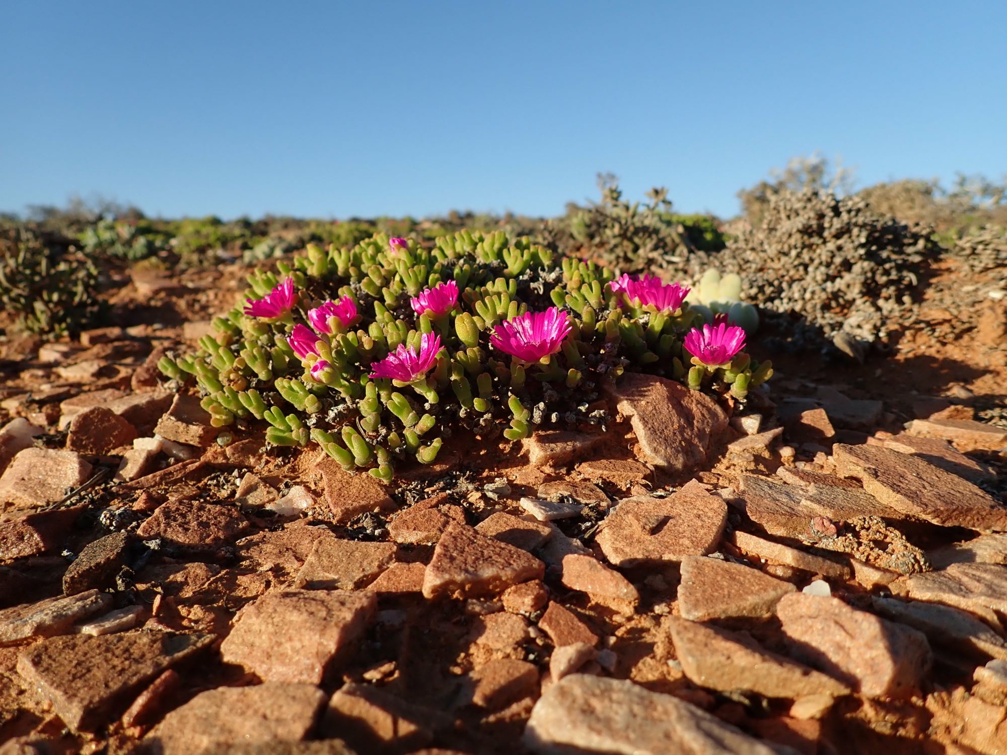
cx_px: 504
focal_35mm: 25
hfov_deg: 69.4
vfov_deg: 54.9
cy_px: 378
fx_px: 727
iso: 100
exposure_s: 1/800
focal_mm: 4.5
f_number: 2.8
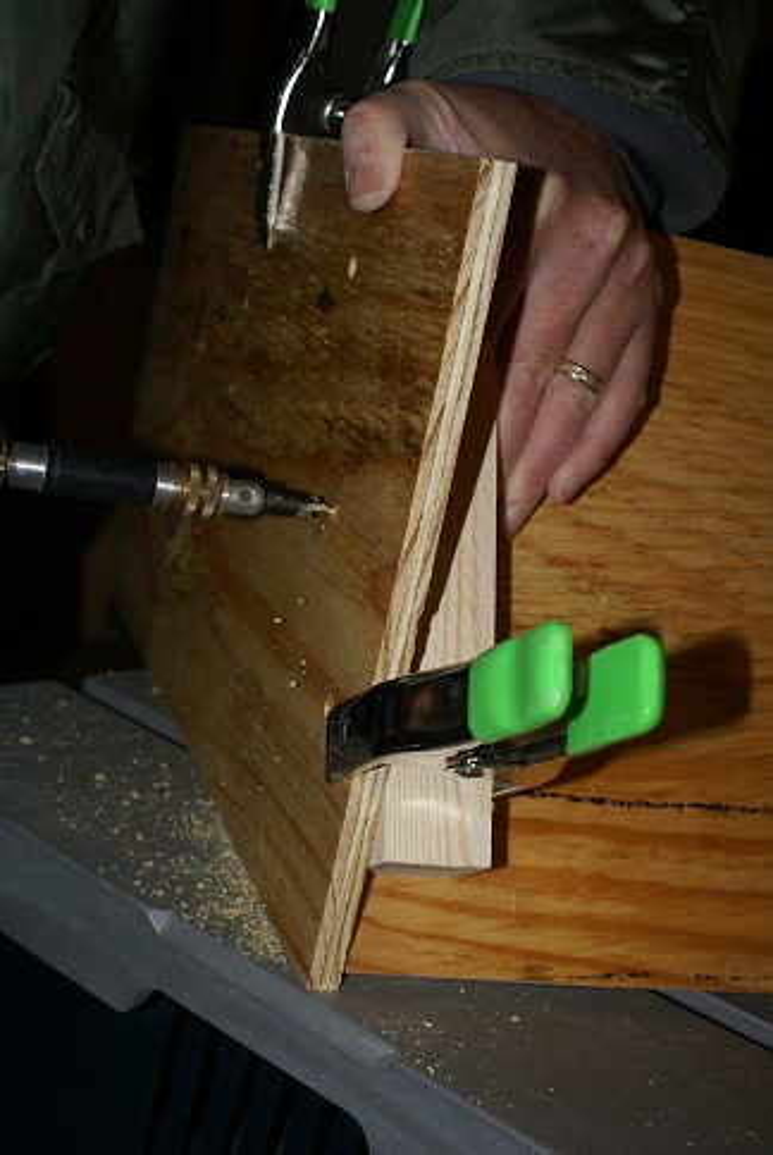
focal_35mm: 52
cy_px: 578
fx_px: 1686
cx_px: 386
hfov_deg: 25.8
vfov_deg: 37.8
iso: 400
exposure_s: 1/60
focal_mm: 35
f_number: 5.6
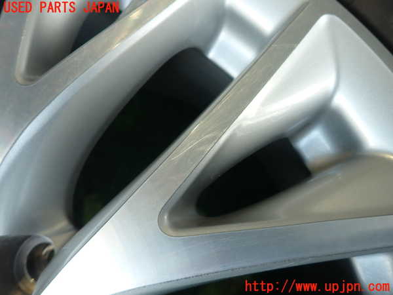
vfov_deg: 54.9
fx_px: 284
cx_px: 196
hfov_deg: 69.4
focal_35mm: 25
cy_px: 148
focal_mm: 4.5
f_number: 2
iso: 160
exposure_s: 1/60
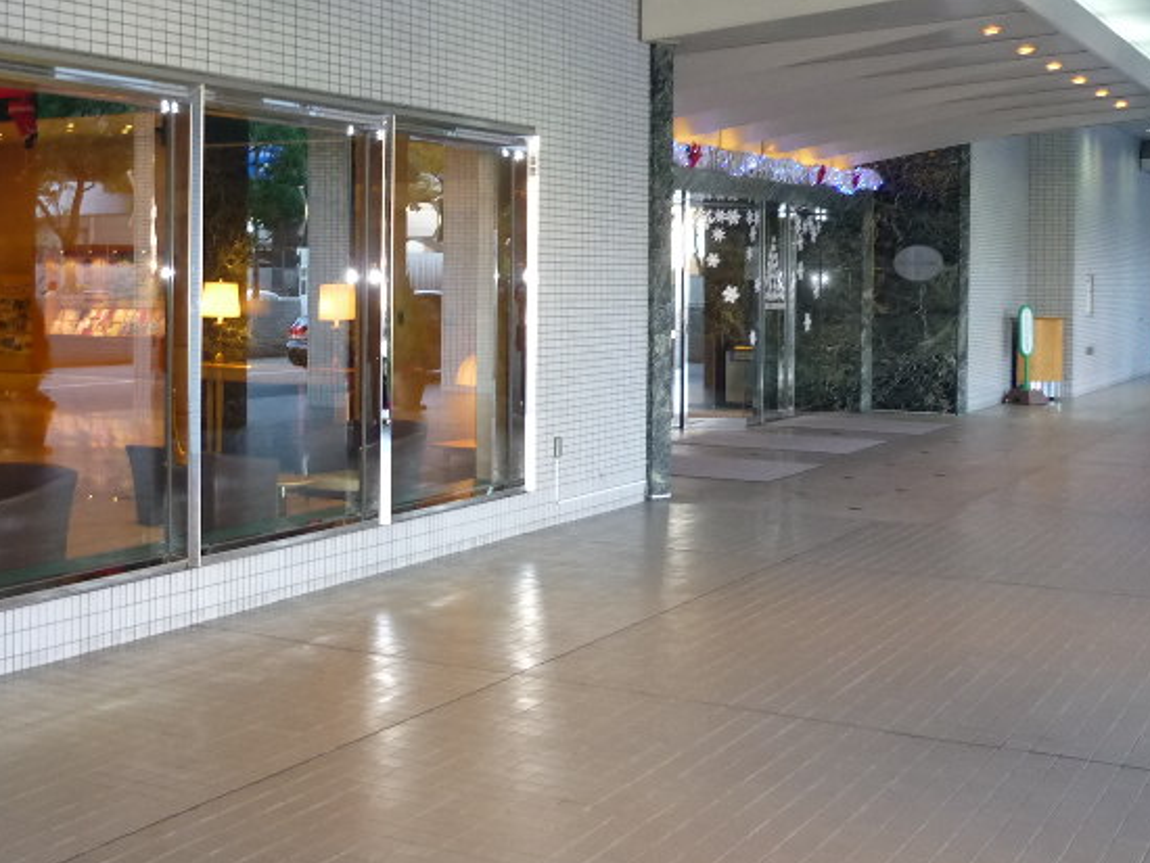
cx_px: 360
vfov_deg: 30.1
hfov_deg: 39.1
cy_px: 309
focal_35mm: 48
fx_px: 1595
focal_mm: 5.5
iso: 250
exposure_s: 1/30
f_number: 2.8
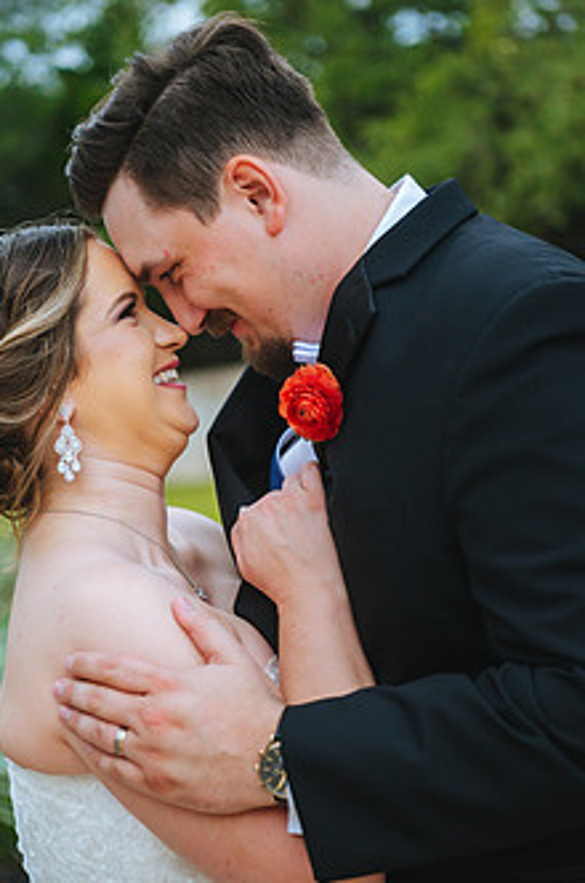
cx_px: 217
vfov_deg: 21.5
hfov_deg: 14.3
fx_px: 2325
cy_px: 503
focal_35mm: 95
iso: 1250
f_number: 2.8
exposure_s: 1/400
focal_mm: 70
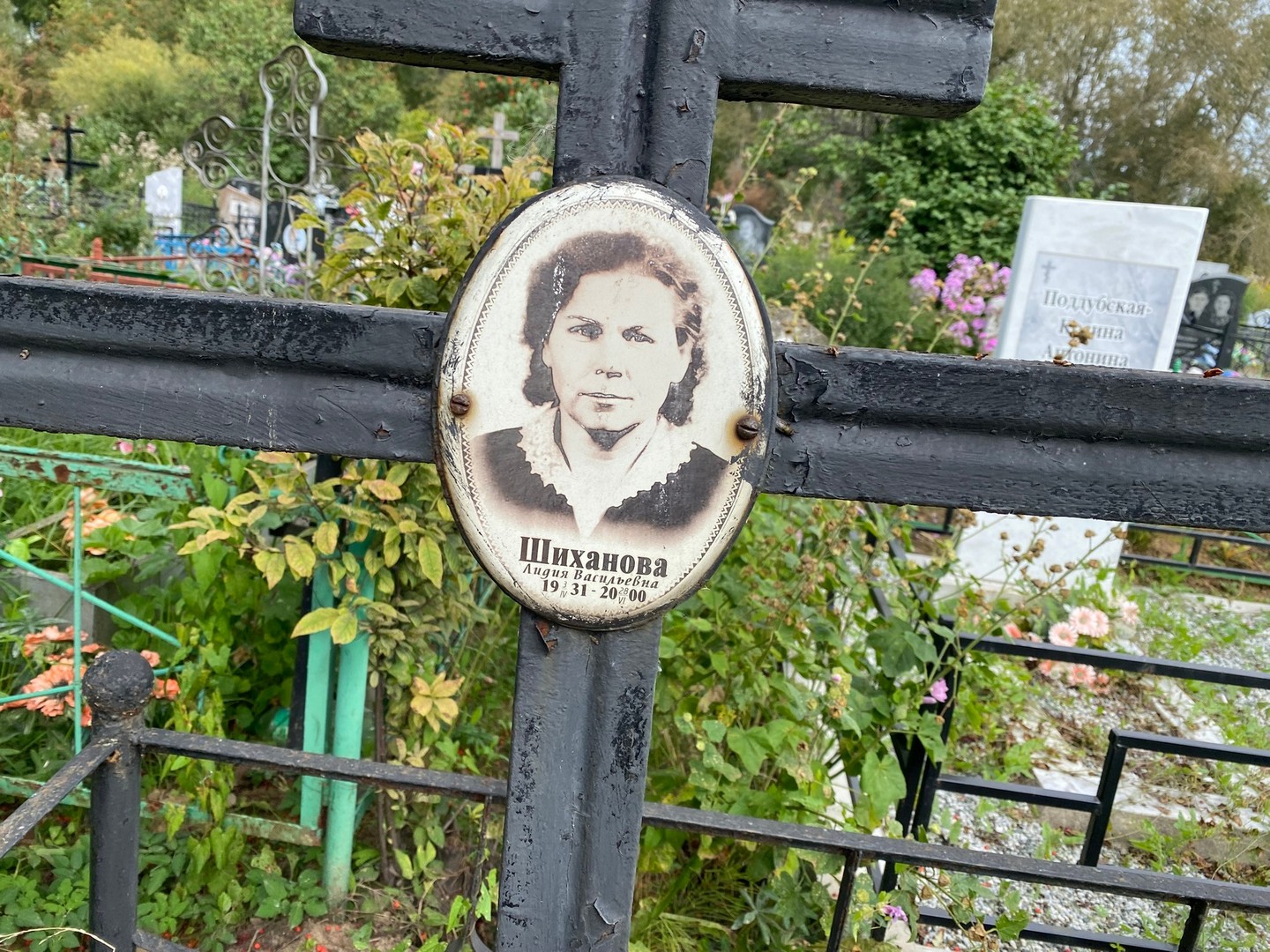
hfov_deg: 67.3
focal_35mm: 26
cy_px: 476
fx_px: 954
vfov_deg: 53.1
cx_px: 635
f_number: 1.8
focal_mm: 4.25
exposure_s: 1/839
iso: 32
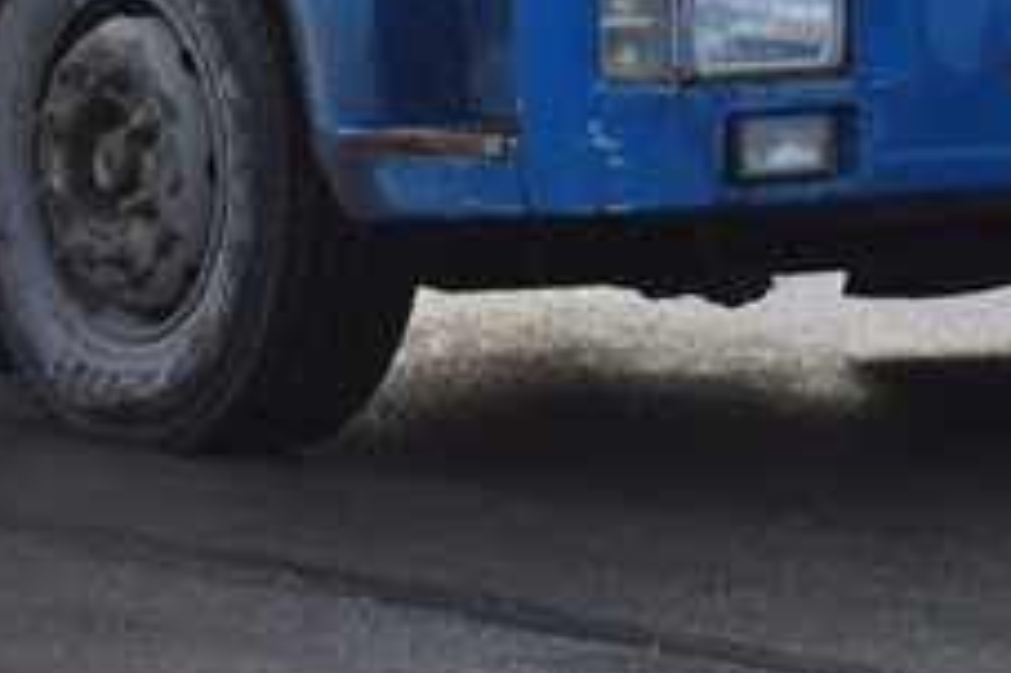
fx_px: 9345
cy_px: -972
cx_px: 89
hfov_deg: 6.2
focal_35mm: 333
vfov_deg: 4.0
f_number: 5.6
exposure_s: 1/800
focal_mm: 42
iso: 400
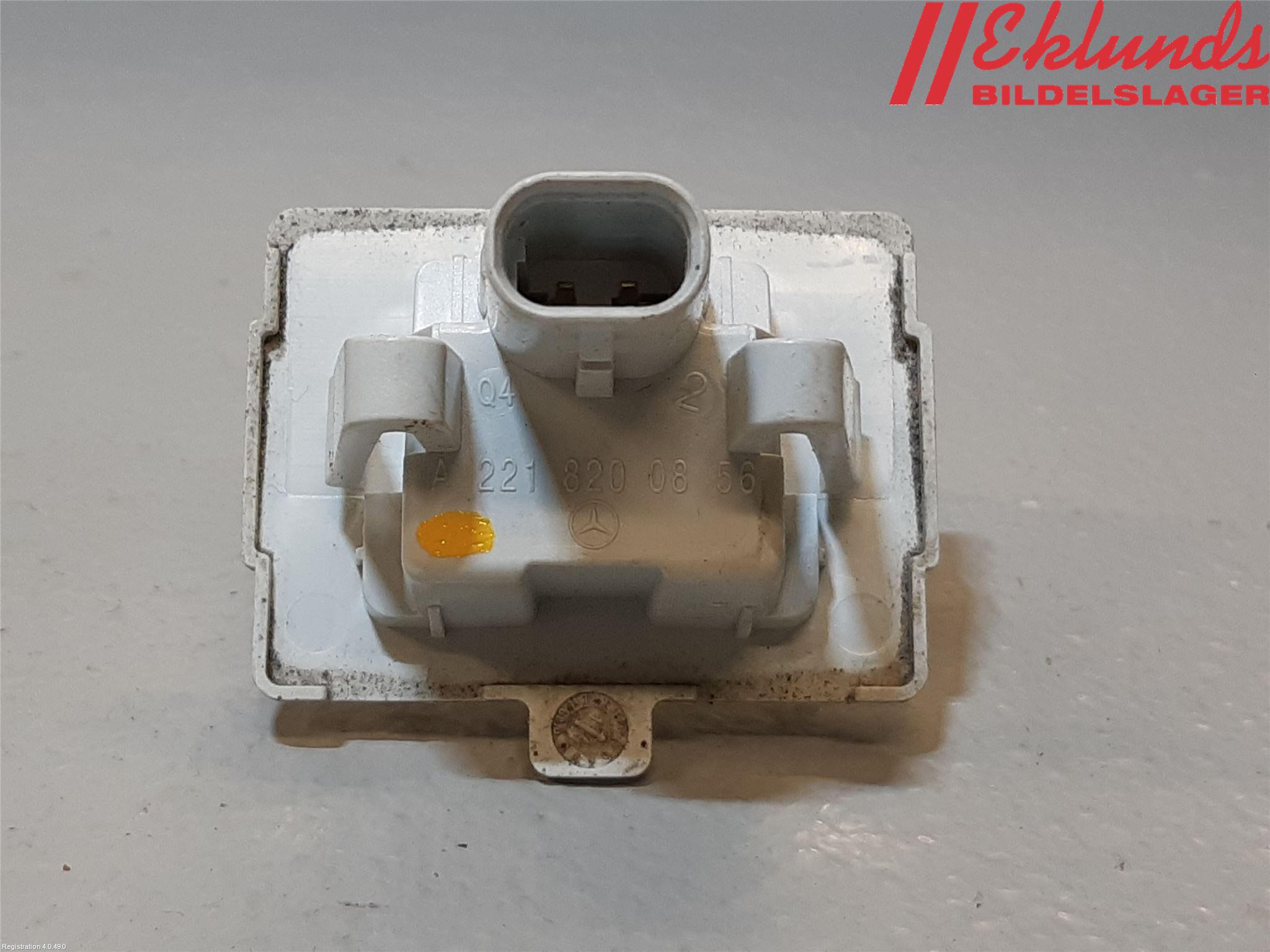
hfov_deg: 67.3
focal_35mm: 26
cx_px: 635
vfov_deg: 53.1
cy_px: 476
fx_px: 954
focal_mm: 3.93
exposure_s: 1/100
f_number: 1.7
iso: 64
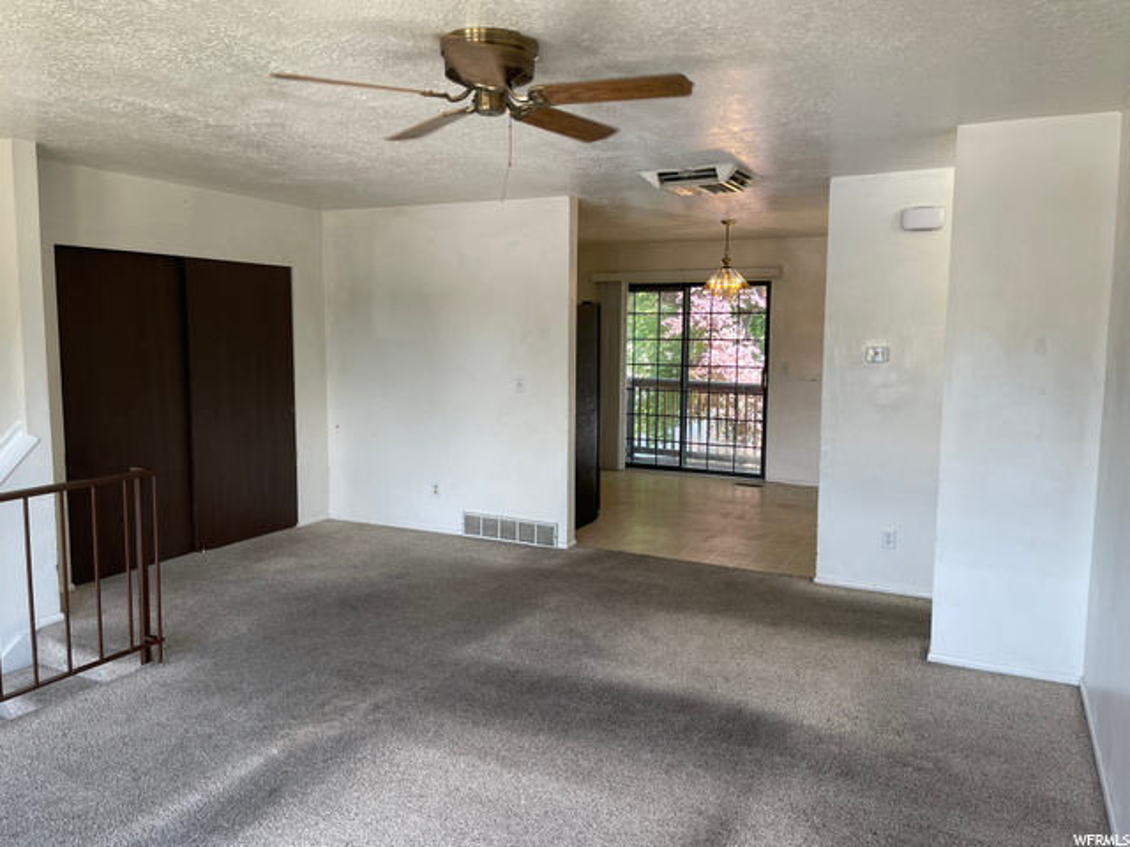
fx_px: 849
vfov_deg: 53.1
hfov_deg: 67.3
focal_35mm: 26
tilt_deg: -5.8
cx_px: 565
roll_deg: -0.2
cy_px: 424
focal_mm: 5.1
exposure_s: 1/120
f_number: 1.6
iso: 64
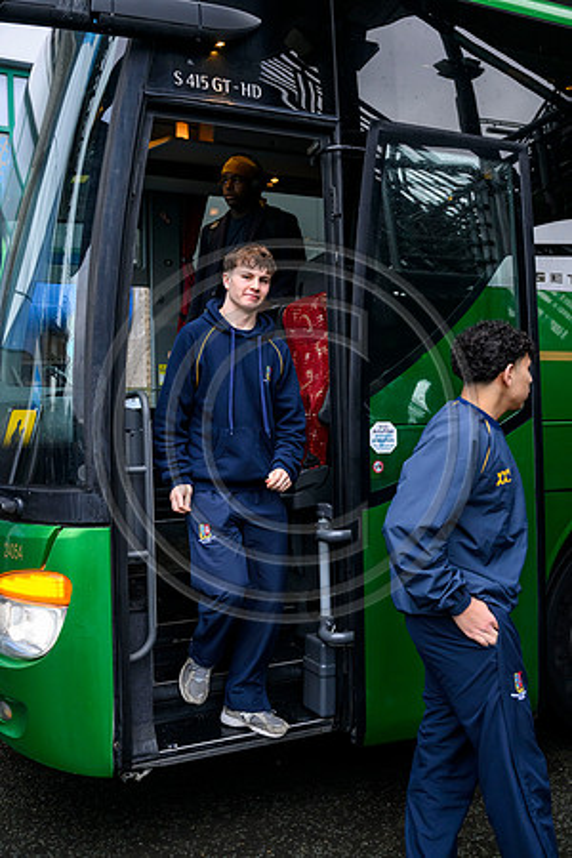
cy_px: 429
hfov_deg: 38.4
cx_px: 286
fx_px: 822
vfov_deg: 55.1
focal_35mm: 34
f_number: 3.5
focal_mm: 34.5
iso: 3200
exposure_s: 1/800
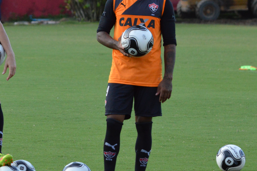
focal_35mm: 499
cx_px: 49
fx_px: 3559
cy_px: 66
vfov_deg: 2.8
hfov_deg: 4.1
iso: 1600
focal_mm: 170
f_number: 8
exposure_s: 1/500
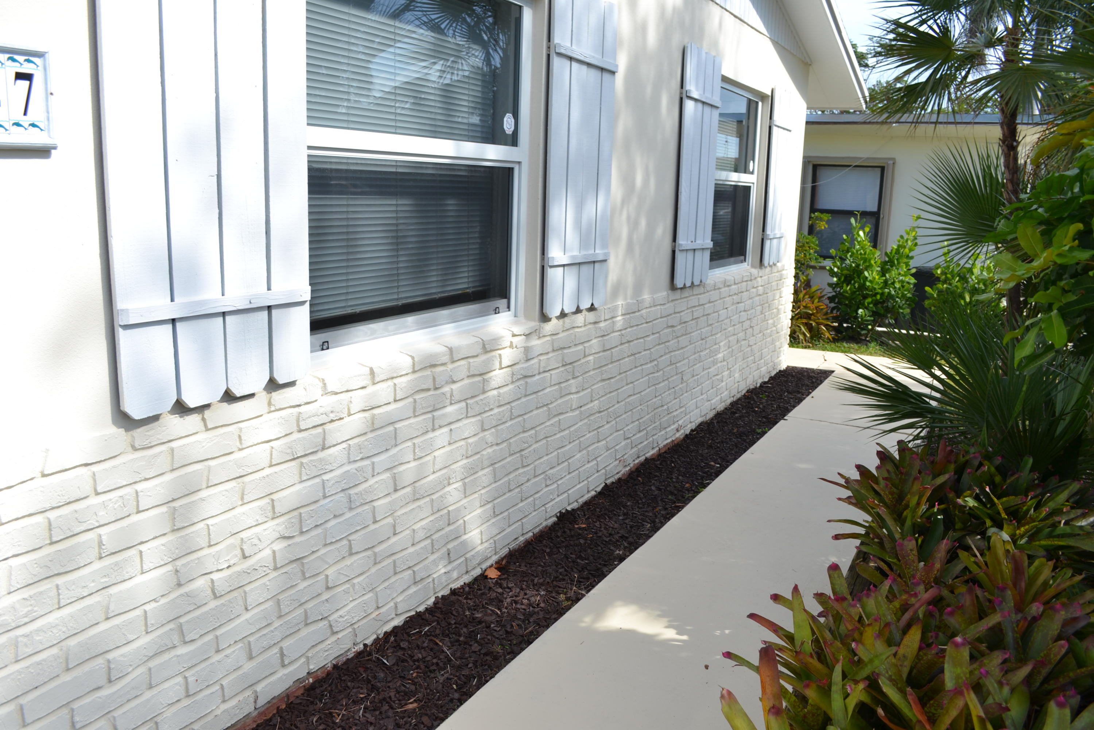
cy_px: 365
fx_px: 820
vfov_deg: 47.9
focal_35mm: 27
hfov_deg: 67.4
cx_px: 547
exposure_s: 1/200
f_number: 7.1
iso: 100
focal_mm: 18
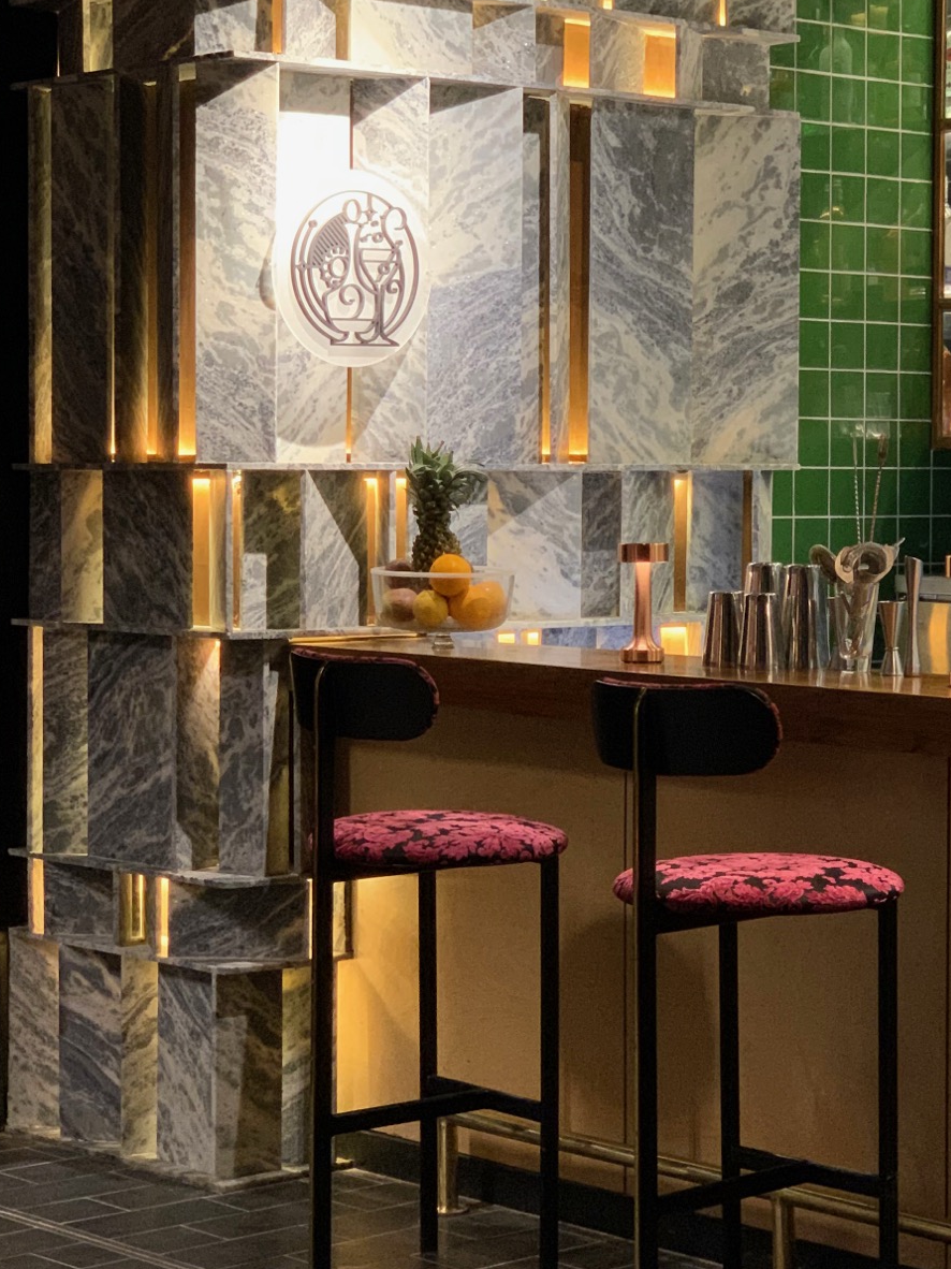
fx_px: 3225
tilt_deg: -3.4
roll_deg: -1.6
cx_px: 703
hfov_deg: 16.7
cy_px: 610
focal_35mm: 88
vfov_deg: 22.3
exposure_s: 1/50
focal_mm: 6
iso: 500
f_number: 2.4
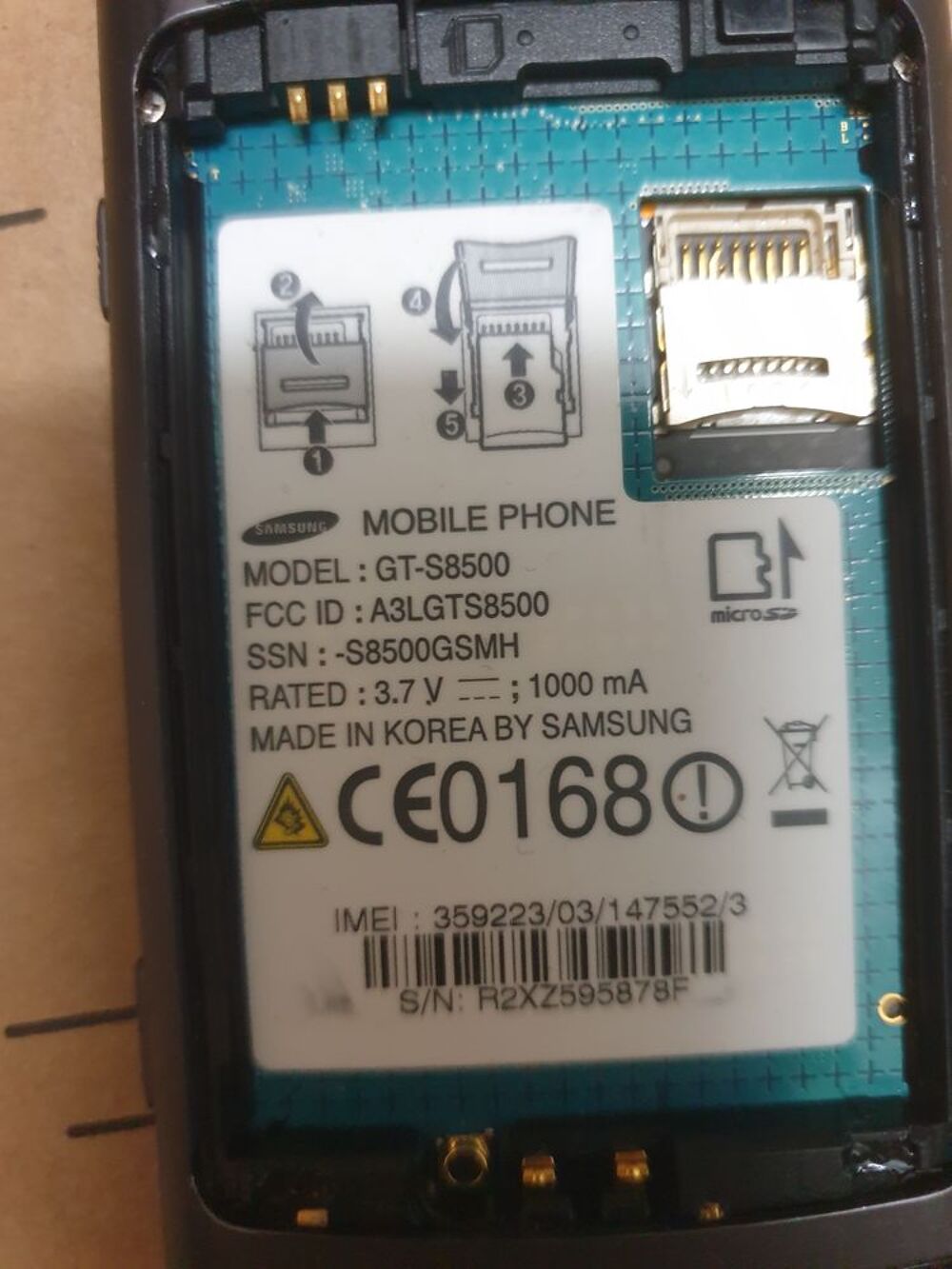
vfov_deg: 67.3
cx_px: 476
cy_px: 634
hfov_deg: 53.1
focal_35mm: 26
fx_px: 953
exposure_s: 1/33
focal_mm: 4.3
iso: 320
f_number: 1.5
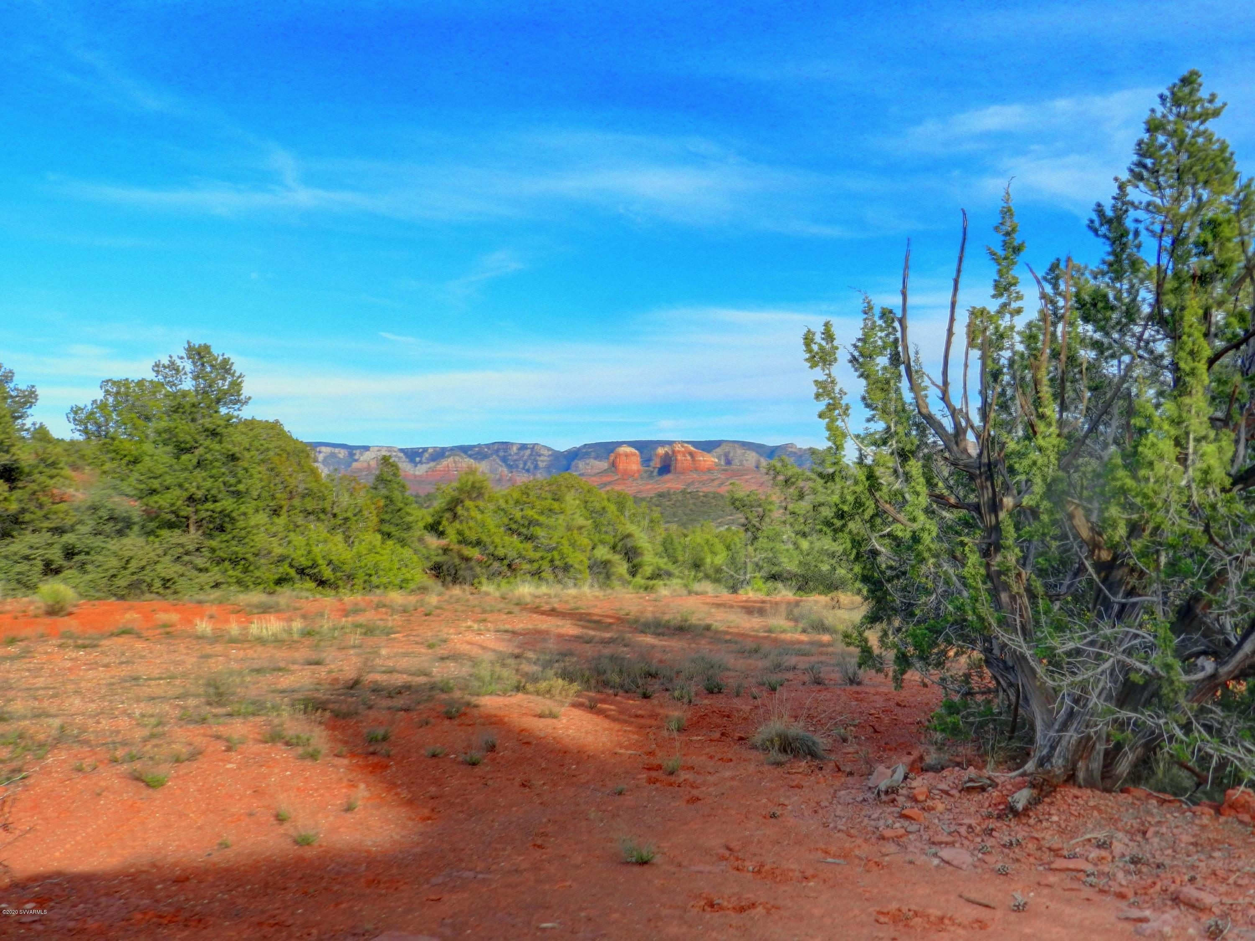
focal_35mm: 32
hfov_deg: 56.8
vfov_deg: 44.1
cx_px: 628
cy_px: 470
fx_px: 1160
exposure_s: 1/800
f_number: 3.7
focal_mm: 5.6
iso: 160
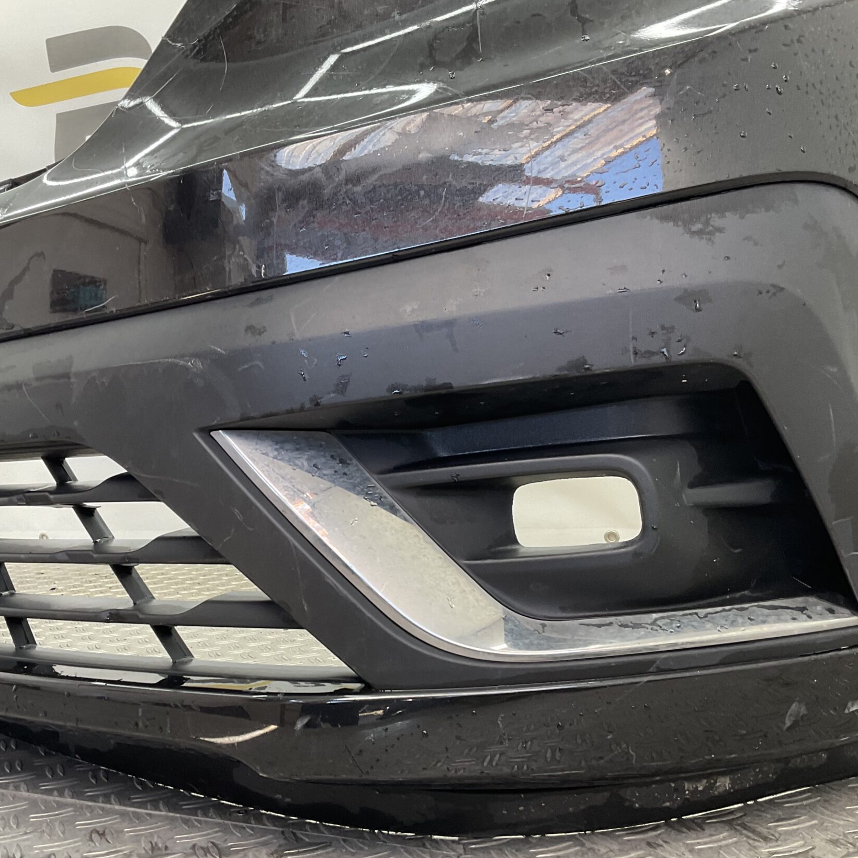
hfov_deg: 41.6
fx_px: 1122
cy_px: 471
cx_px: 325
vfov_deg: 41.8
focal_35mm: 40
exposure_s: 1/100
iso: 50
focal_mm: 3
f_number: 1.8
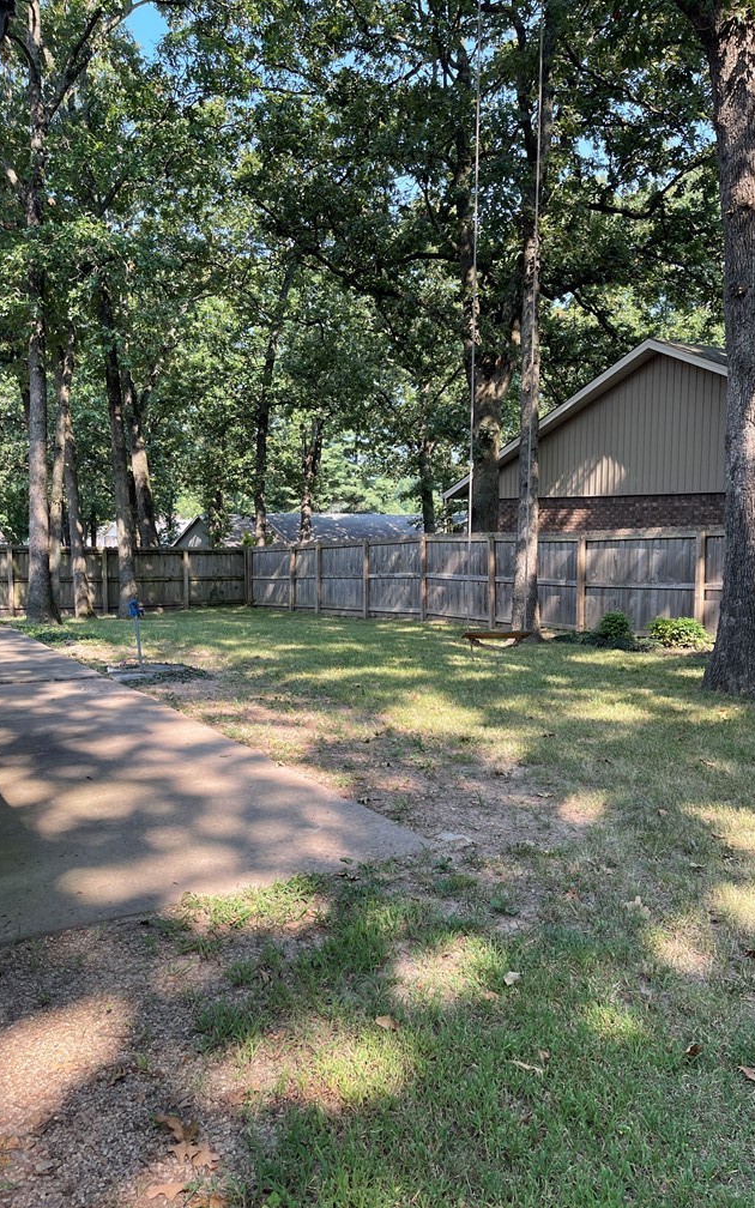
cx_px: 375
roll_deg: -0.9
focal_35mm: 28
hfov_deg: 44.5
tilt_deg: -5.8
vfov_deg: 66.5
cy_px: 604
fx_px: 922
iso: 32
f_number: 1.6
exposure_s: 1/377
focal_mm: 5.1
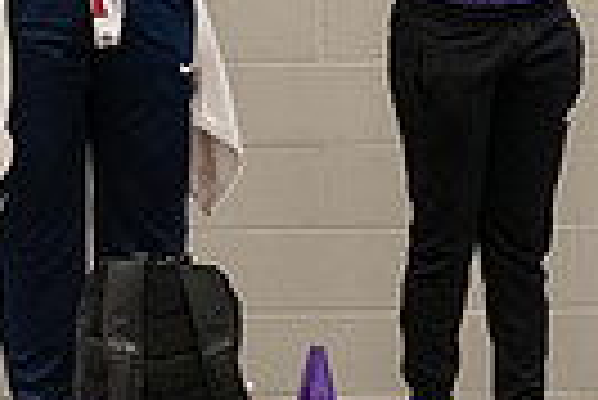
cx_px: -31
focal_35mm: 339
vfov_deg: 4.1
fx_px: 5637
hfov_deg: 6.1
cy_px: -74
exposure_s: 1/250
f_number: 3.2
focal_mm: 78
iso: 3200
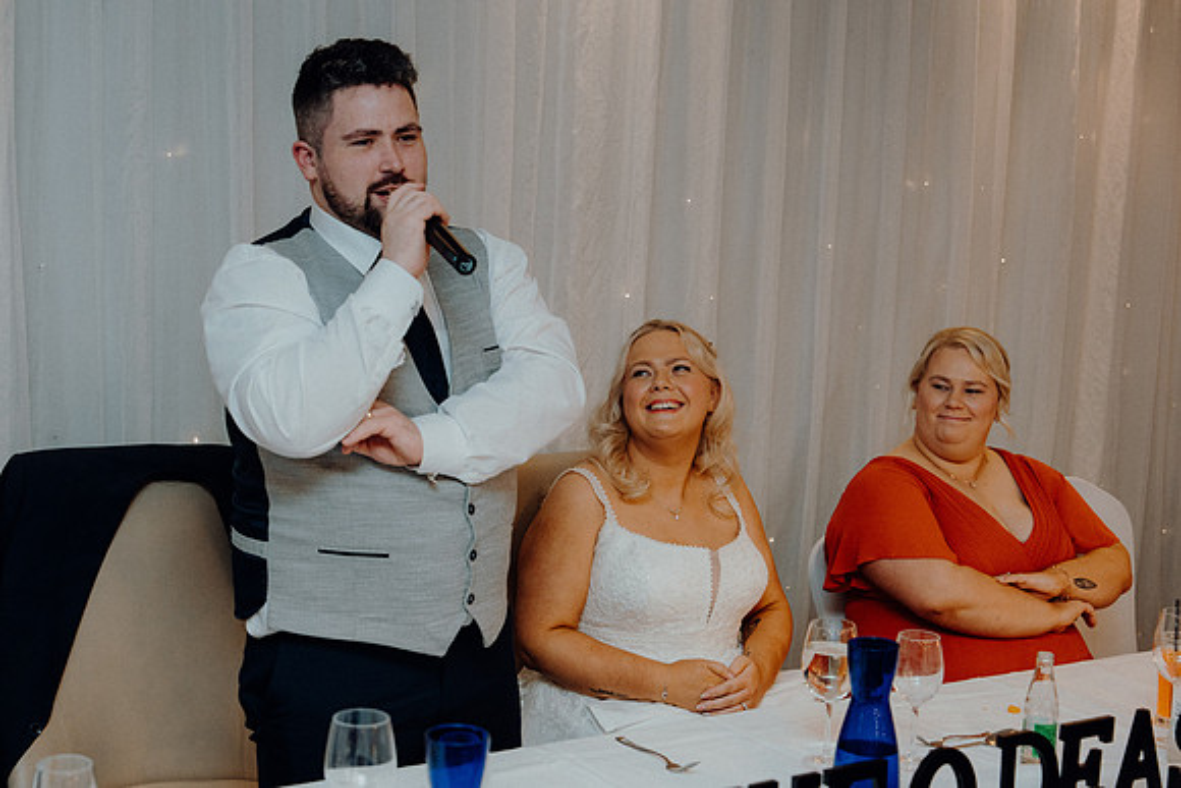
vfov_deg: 23.0
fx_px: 1936
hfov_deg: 33.9
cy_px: 394
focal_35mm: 59
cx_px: 590
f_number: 3.5
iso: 2500
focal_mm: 59
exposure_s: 1/160
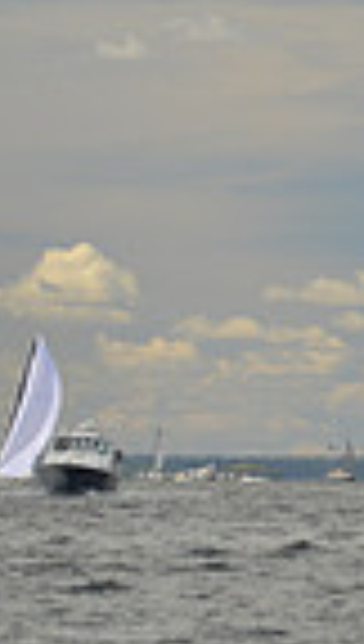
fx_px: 6879
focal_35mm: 403
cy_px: 29
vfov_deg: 5.3
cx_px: 1299
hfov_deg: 3.0
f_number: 5
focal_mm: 95
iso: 200
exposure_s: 1/800
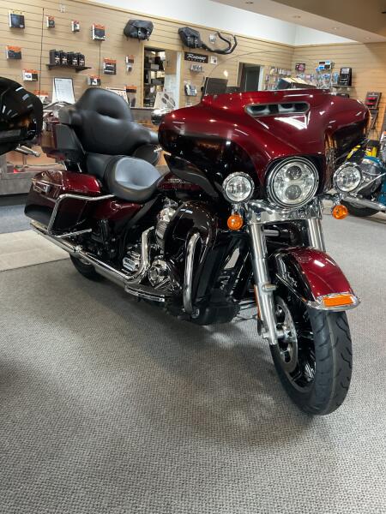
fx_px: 431
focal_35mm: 29
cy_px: 257
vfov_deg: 61.7
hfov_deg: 48.2
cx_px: 193
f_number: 1.8
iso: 200
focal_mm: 3
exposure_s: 1/40
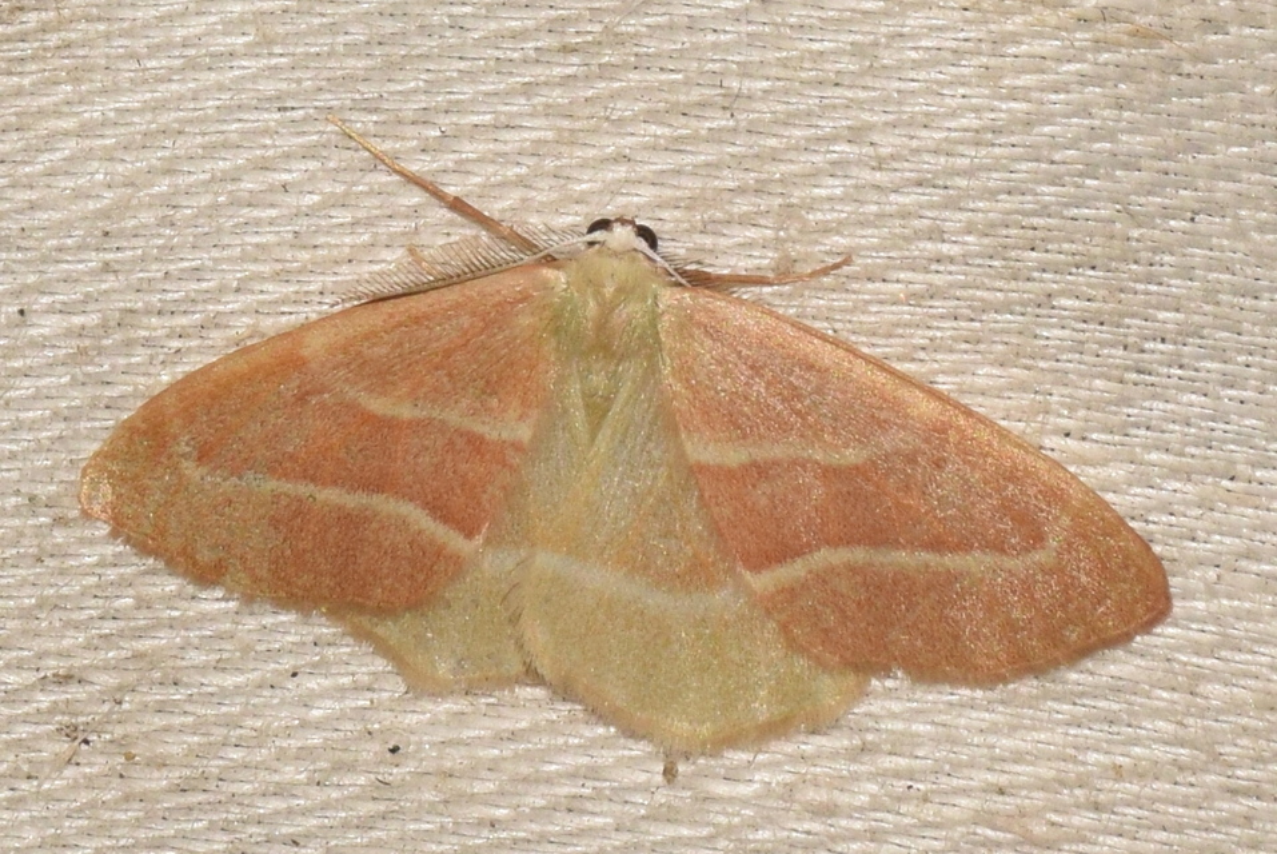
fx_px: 7456
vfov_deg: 6.6
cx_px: 638
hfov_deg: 9.8
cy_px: 427
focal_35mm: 210
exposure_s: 1/200
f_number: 14
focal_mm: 140
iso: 400
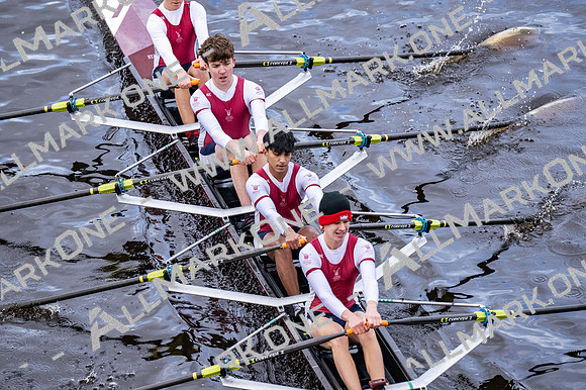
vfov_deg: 4.6
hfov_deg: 6.9
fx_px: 4880
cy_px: 195
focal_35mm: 300
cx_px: 293
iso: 1400
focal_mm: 200
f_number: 2.8
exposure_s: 1/2000
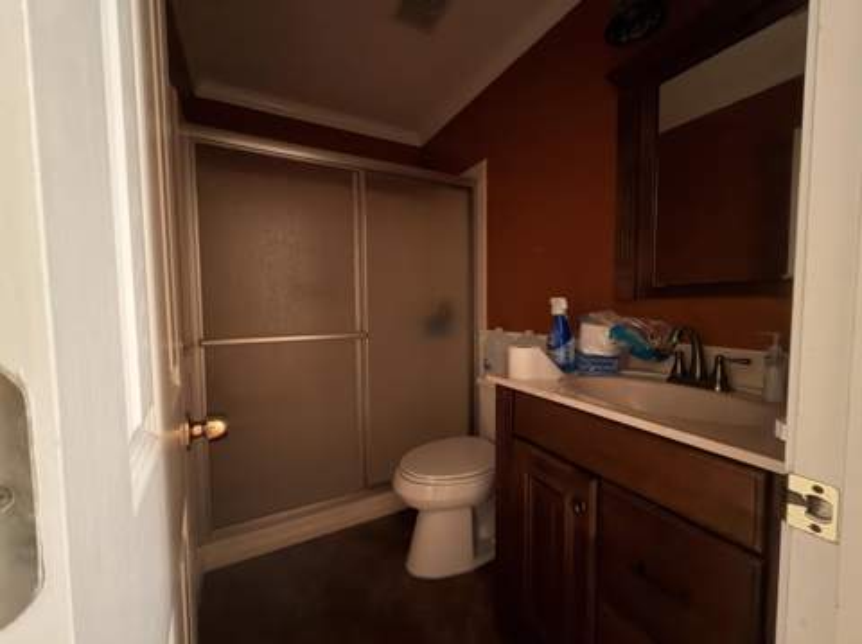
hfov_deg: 102.1
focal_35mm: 14
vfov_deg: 85.6
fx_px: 348
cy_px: 322
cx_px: 431
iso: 800
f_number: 2.2
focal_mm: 2.22
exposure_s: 1/12
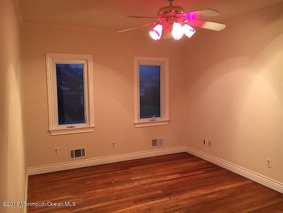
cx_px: 142
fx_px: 237
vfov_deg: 48.2
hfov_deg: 61.7
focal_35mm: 29
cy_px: 106
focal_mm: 4.15
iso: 200
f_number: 2.2
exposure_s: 1/20
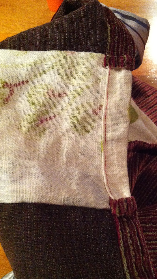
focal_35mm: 39
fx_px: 289
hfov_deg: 30.3
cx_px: 102
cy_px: 137
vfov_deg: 51.6
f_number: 2.8
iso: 500
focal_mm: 3.85
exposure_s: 1/15
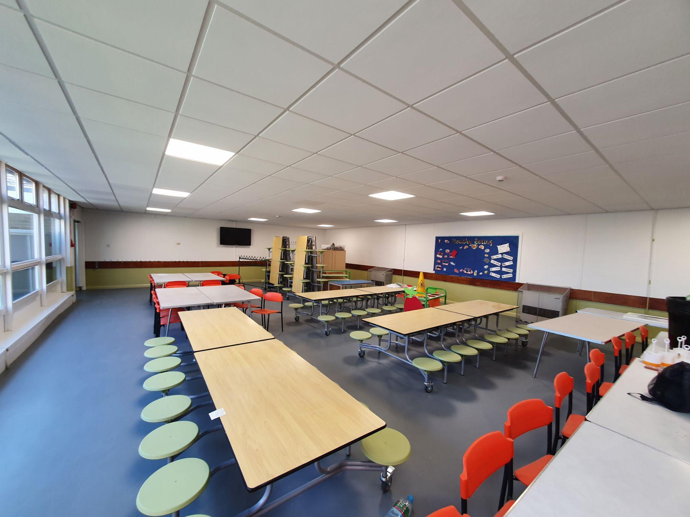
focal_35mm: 13
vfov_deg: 89.9
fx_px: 259
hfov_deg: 106.2
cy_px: 258
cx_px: 345
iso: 80
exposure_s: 1/50
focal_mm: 1.8
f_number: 2.2
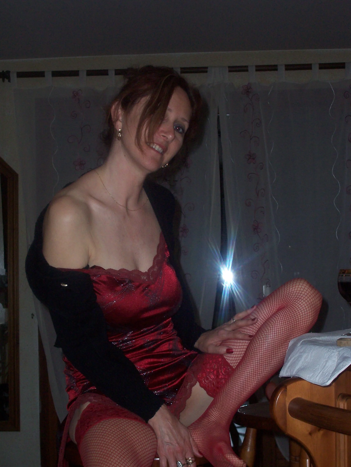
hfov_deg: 22.3
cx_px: 176
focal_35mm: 66
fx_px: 892
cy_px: 234
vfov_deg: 29.4
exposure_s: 1/90
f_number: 4
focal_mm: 10.8
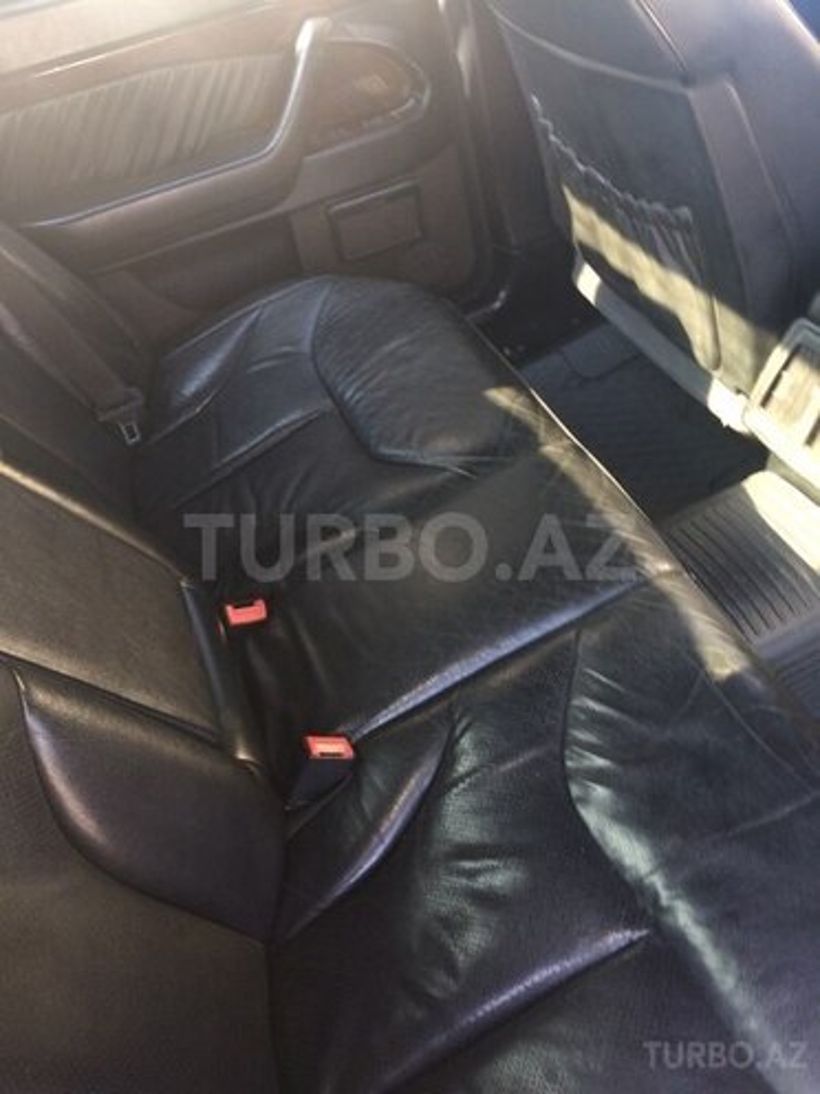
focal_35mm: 29
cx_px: 410
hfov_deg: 48.2
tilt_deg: -43.3
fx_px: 916
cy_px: 547
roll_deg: +5.2
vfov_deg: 61.7
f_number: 2.2
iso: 50
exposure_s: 1/33
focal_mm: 4.15
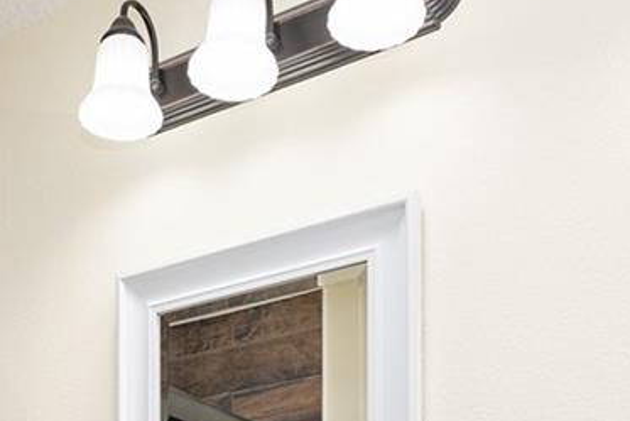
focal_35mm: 60
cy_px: 712
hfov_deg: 32.9
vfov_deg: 18.6
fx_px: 1050
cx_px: 176
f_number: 7.1
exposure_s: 1/25
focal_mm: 14
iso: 500
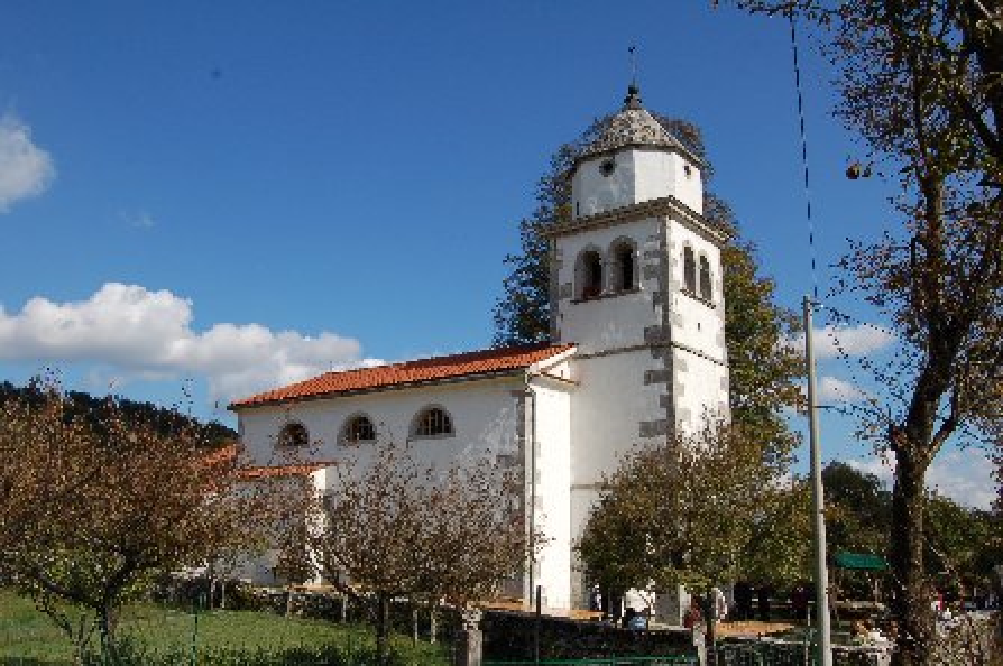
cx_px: 502
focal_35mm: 33
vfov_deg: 39.9
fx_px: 918
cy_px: 333
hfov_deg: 57.3
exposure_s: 1/400
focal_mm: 22
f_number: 10
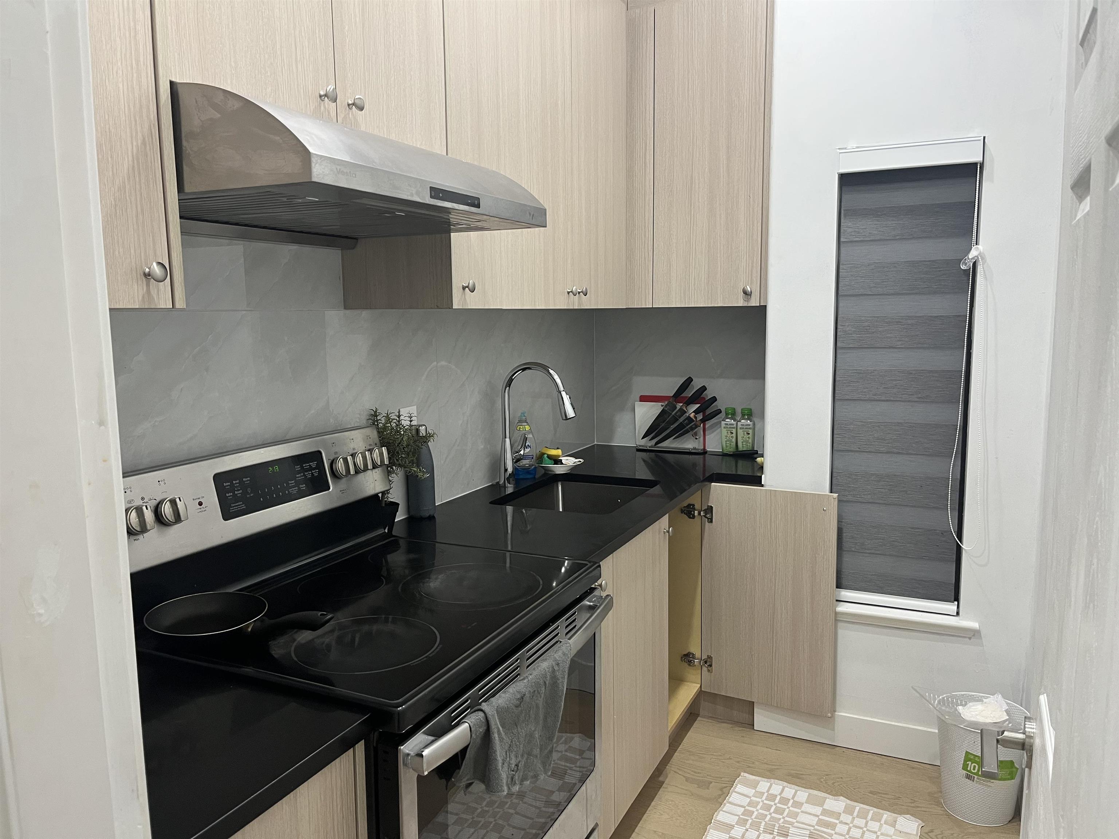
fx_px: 840
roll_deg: +0.5
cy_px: 420
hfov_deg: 67.3
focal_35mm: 26
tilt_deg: -6.9
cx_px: 560
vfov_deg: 53.1
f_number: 1.6
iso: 125
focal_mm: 5.1
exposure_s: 1/60
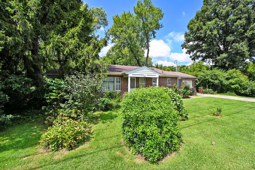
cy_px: 85
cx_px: 128
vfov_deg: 81.2
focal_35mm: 14
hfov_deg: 104.3
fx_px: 99
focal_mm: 14
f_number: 6.3
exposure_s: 1/320
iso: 100
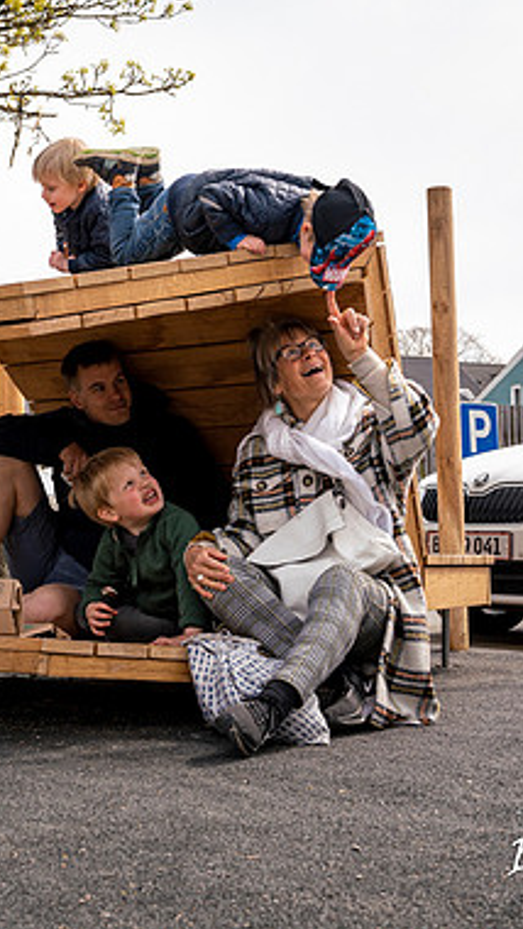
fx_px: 1576
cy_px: 461
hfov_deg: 18.7
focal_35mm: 64
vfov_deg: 32.8
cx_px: 122
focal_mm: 40
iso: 400
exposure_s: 1/800
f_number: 6.3
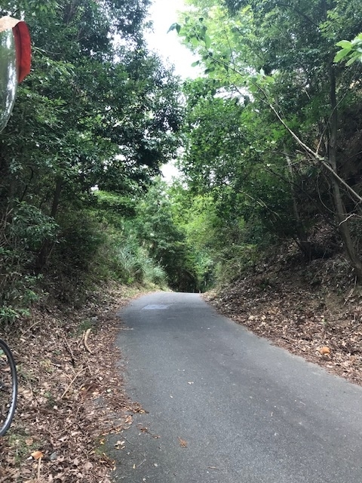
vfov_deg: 63.4
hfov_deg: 49.7
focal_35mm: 28
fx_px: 390
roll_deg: +0.2
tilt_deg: +2.4
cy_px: 242
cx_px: 181
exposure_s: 1/120
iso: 40
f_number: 1.8
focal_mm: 3.99
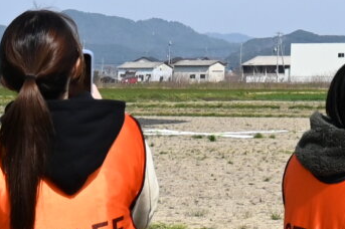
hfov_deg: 11.2
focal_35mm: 179
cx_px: 465
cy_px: -460
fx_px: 1714
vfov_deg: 6.9
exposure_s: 1/1600
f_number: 7.1
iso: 400
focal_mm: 24
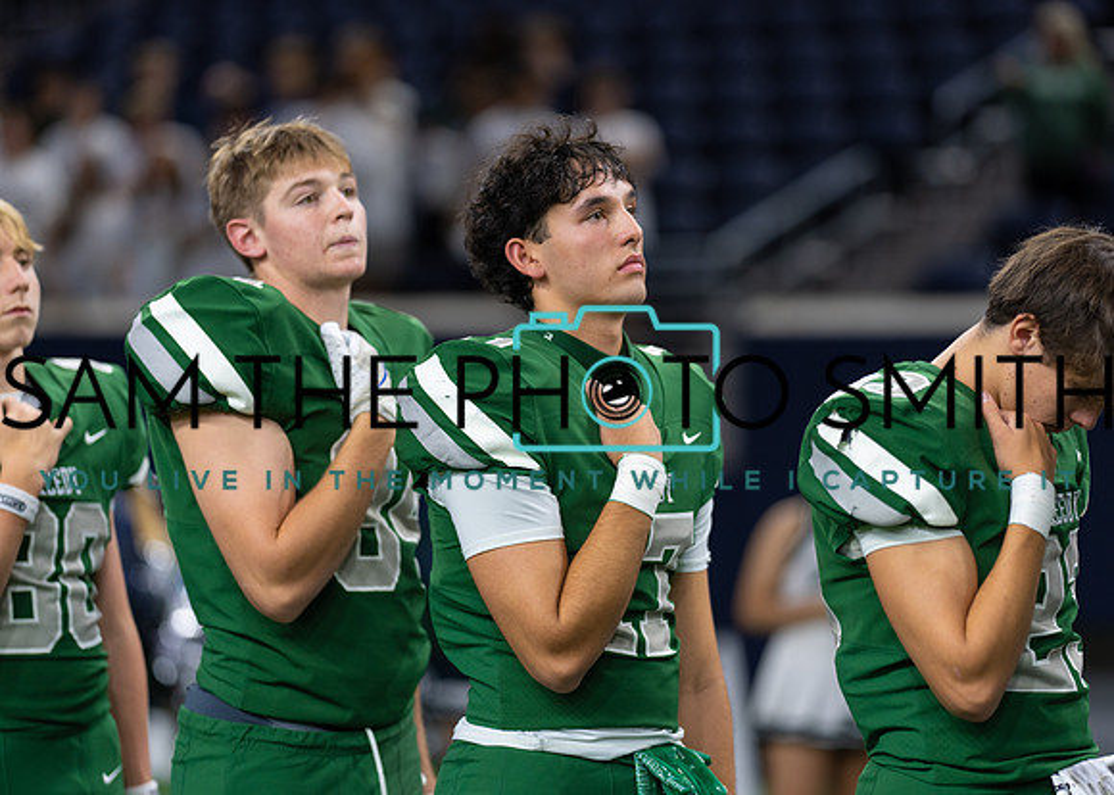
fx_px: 4475
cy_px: 398
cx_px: 557
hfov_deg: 14.2
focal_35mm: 141
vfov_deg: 10.2
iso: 500
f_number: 1.8
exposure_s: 1/400
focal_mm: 135
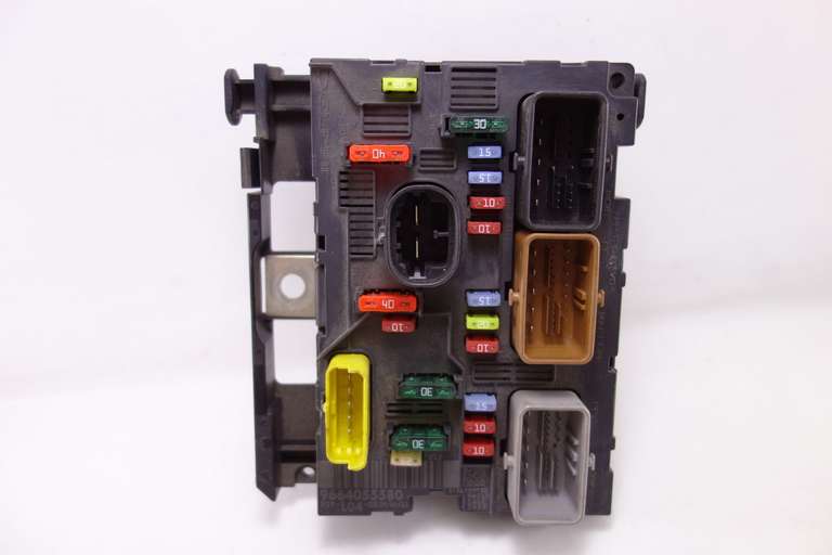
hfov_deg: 65.5
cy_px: 278
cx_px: 416
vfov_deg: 46.4
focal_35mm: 28
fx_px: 647
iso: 125
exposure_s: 1/100
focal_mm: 10.4
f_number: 2
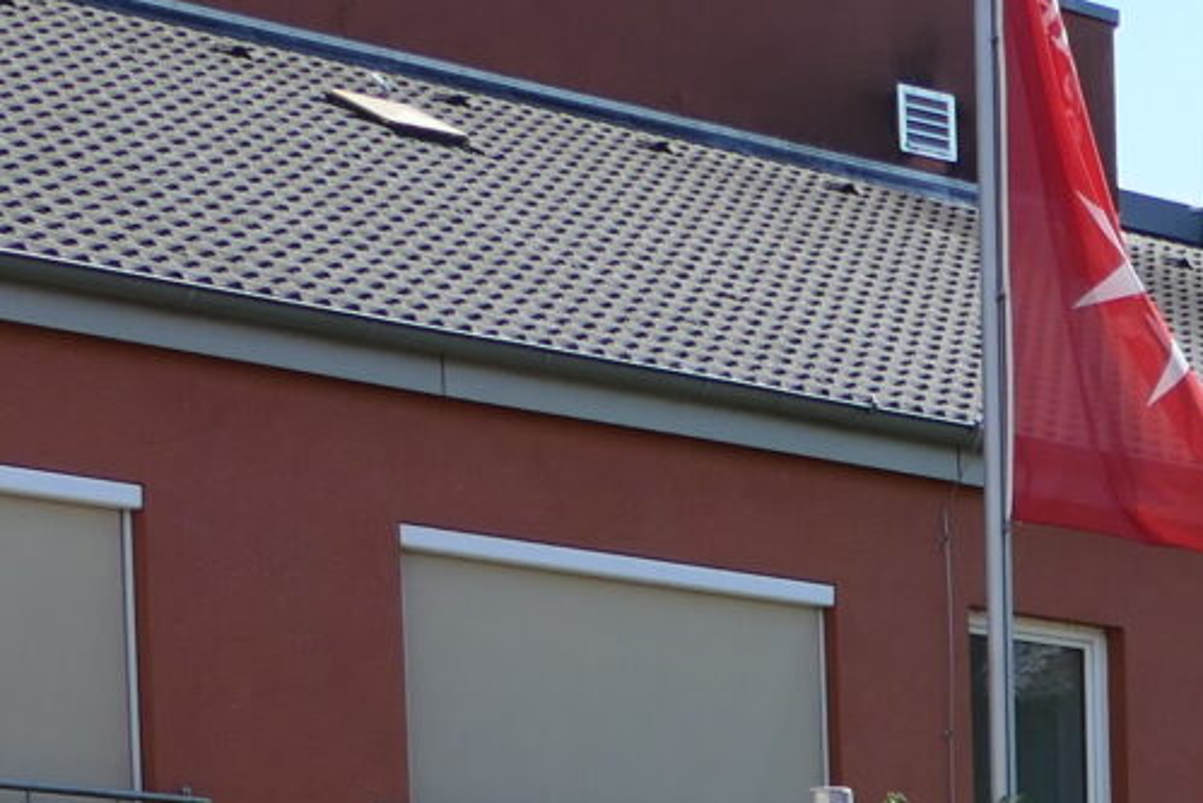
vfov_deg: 8.4
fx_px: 5147
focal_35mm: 154
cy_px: 1747
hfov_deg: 12.2
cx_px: 2160
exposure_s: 1/800
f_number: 4
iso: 125
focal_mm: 10.9
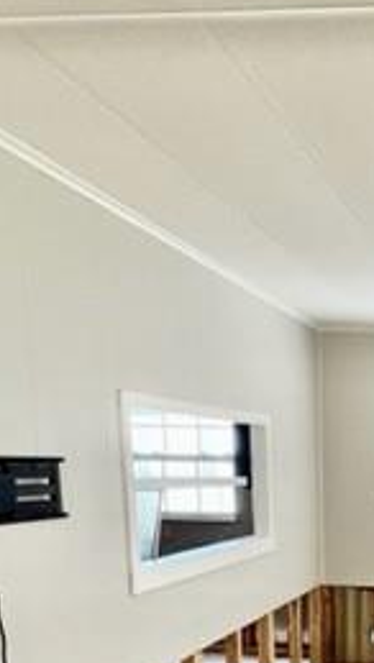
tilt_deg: -9.5
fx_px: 616
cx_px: 489
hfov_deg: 27.9
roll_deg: -0.3
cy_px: 573
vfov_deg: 51.2
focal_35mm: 35
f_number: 1.8
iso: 40
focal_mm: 1.57
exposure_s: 1/99
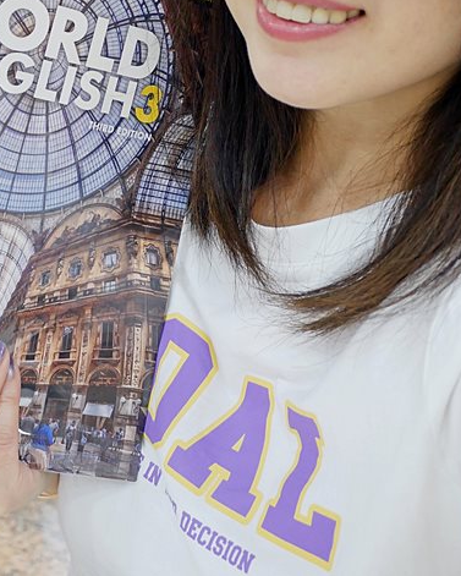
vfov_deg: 31.6
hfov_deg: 26.1
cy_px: 116
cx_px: 150
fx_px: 989
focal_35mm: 58
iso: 400
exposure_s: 1/60
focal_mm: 14
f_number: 2.5
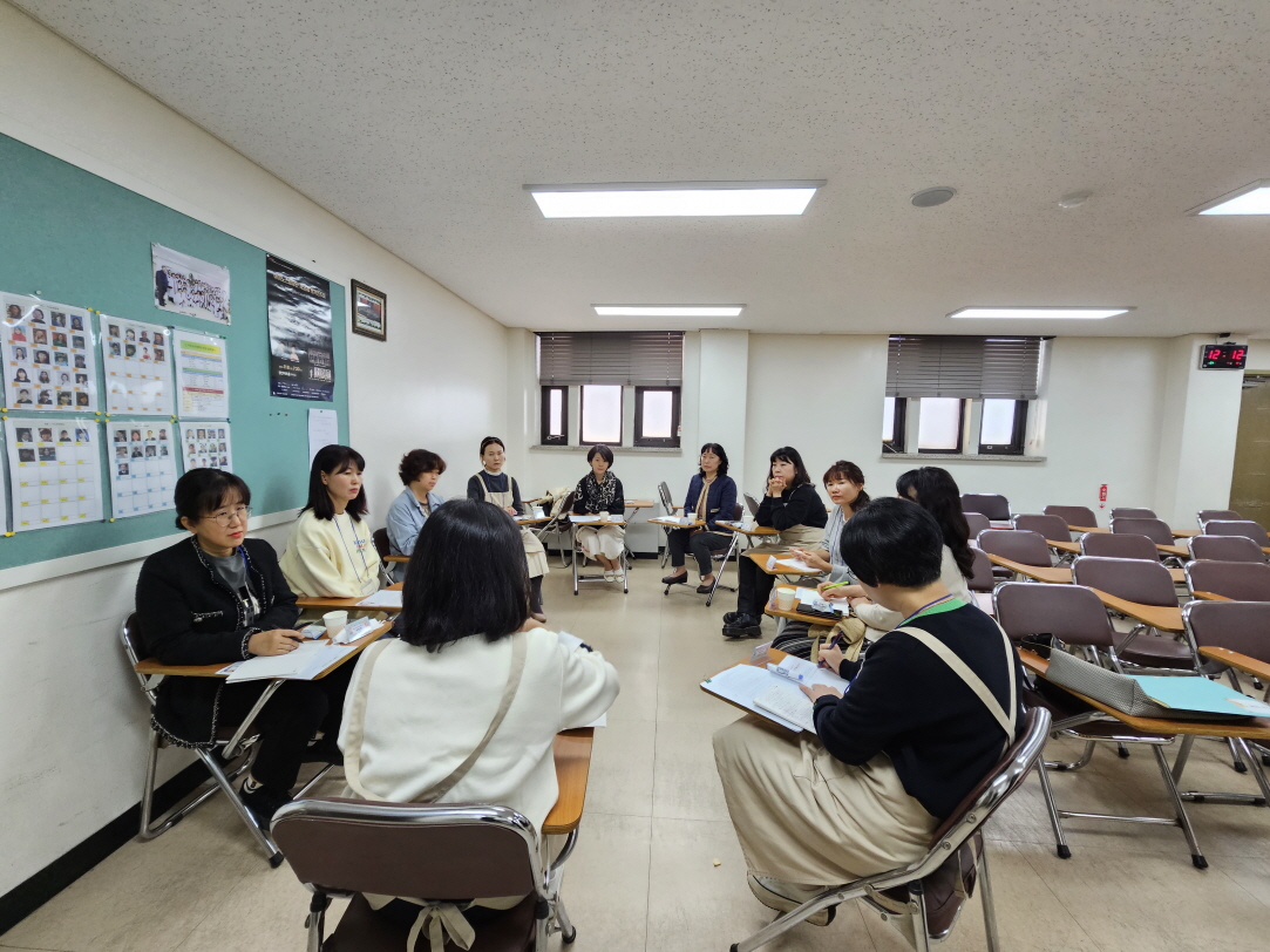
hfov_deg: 106.2
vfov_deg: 89.9
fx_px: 477
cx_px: 635
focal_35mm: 13
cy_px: 476
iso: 125
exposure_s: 1/60
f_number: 2.2
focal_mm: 2.2
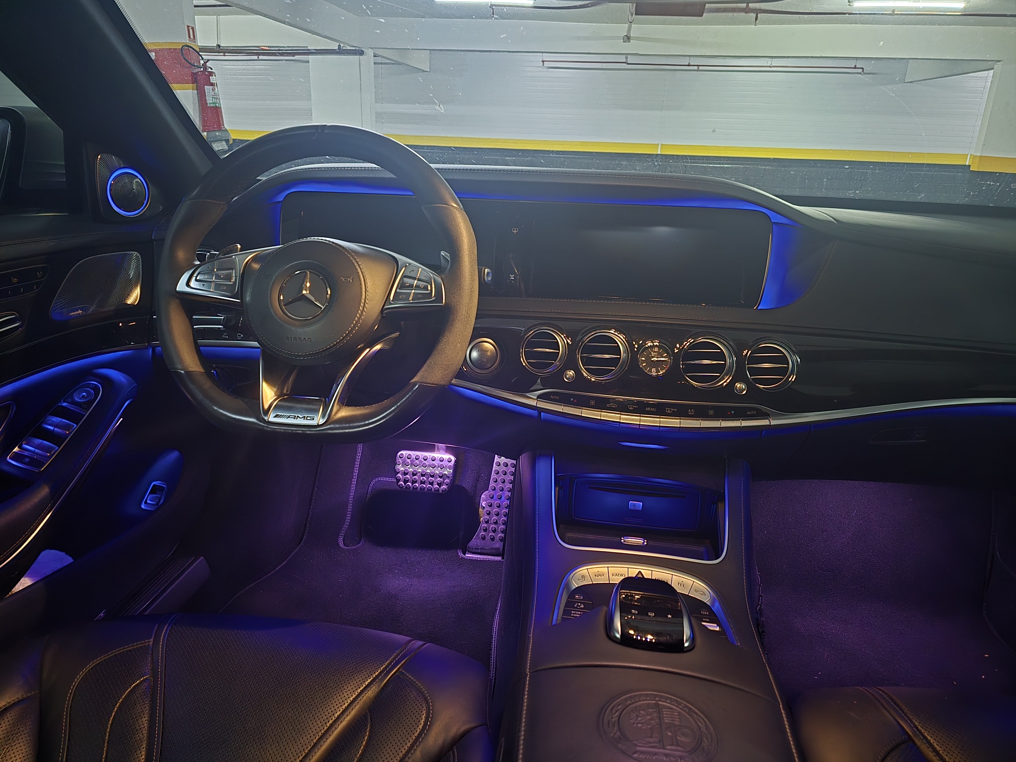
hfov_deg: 73.9
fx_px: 675
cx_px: 508
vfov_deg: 58.9
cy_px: 381
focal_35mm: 23
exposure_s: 1/24
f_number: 1.7
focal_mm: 6.3
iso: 2500
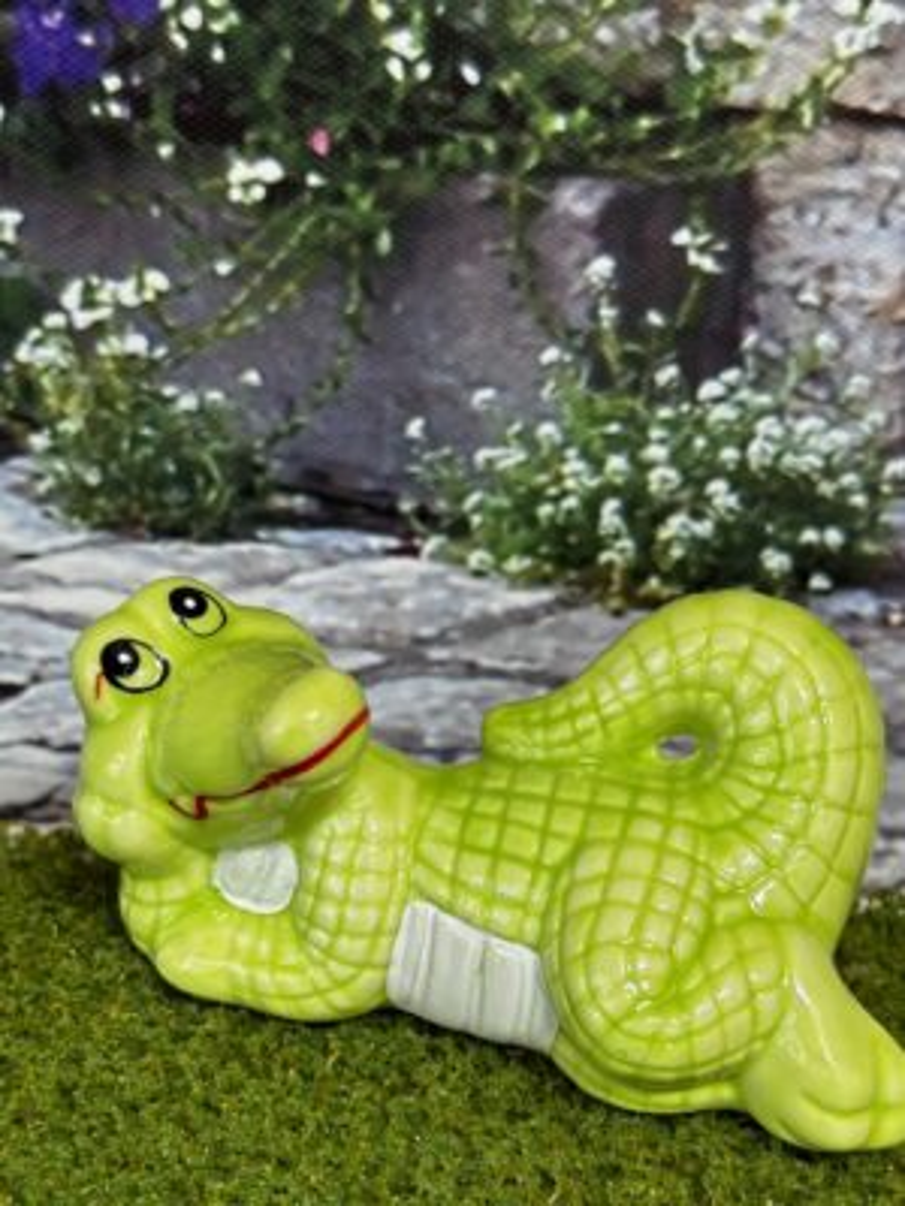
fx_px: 1673
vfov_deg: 39.7
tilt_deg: -33.8
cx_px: 452
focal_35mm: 48
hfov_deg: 30.3
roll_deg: -2.6
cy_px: 603
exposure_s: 1/122
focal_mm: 6.86
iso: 64
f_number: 1.78
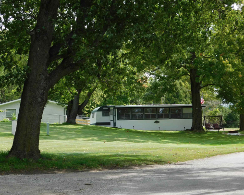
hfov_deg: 21.0
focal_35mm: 91
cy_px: 95
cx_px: 127
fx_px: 657
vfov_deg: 16.9
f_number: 4.3
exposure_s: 1/250
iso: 125
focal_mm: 12.6
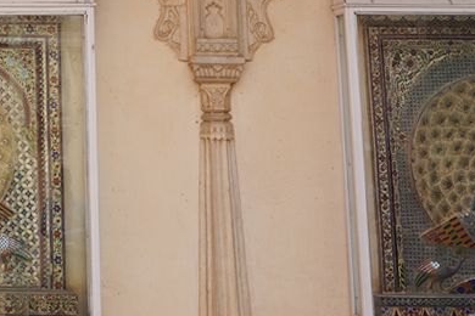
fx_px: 1623
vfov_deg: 10.5
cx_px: -124
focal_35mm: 123
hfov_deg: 15.9
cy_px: -244
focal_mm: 24
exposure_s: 1/100
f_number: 10
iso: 100
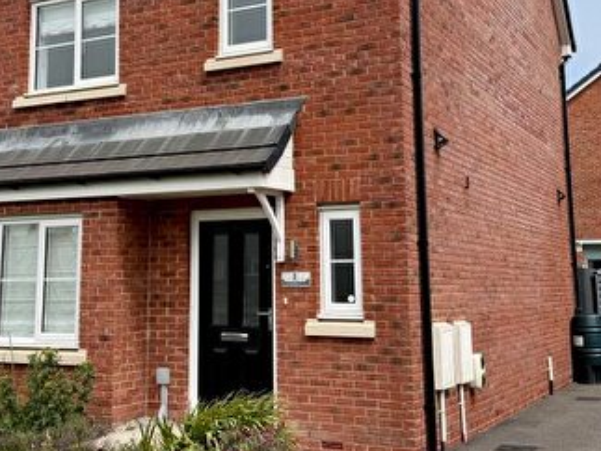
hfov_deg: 36.7
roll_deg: +1.4
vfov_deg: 27.7
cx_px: 247
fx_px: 902
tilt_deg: +10.0
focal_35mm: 52
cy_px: 124
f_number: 1.78
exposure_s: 1/4673
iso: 80
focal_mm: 6.76
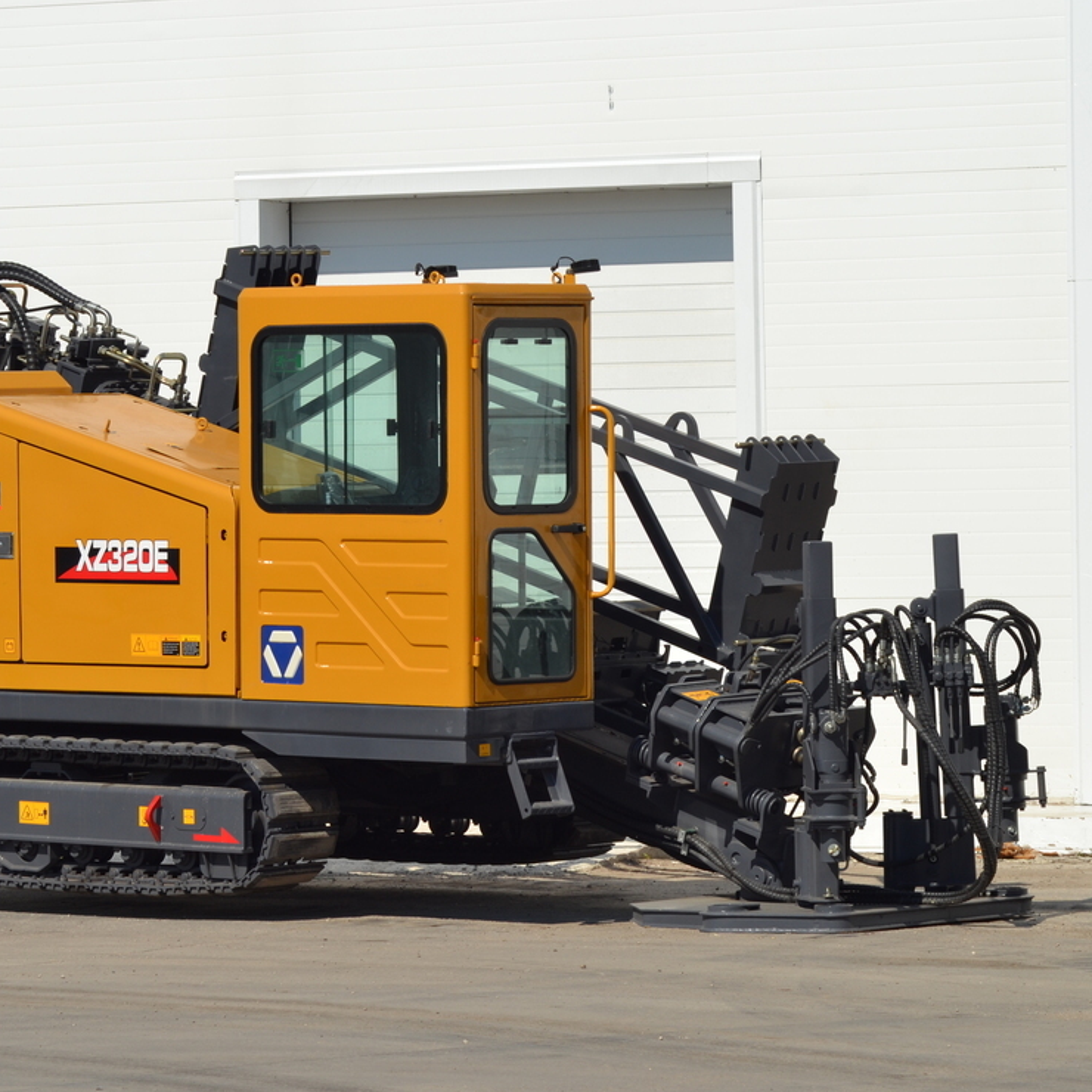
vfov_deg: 12.6
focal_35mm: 139
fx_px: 4961
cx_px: 350
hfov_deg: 12.5
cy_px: 552
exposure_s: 1/200
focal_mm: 70
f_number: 13
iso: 100
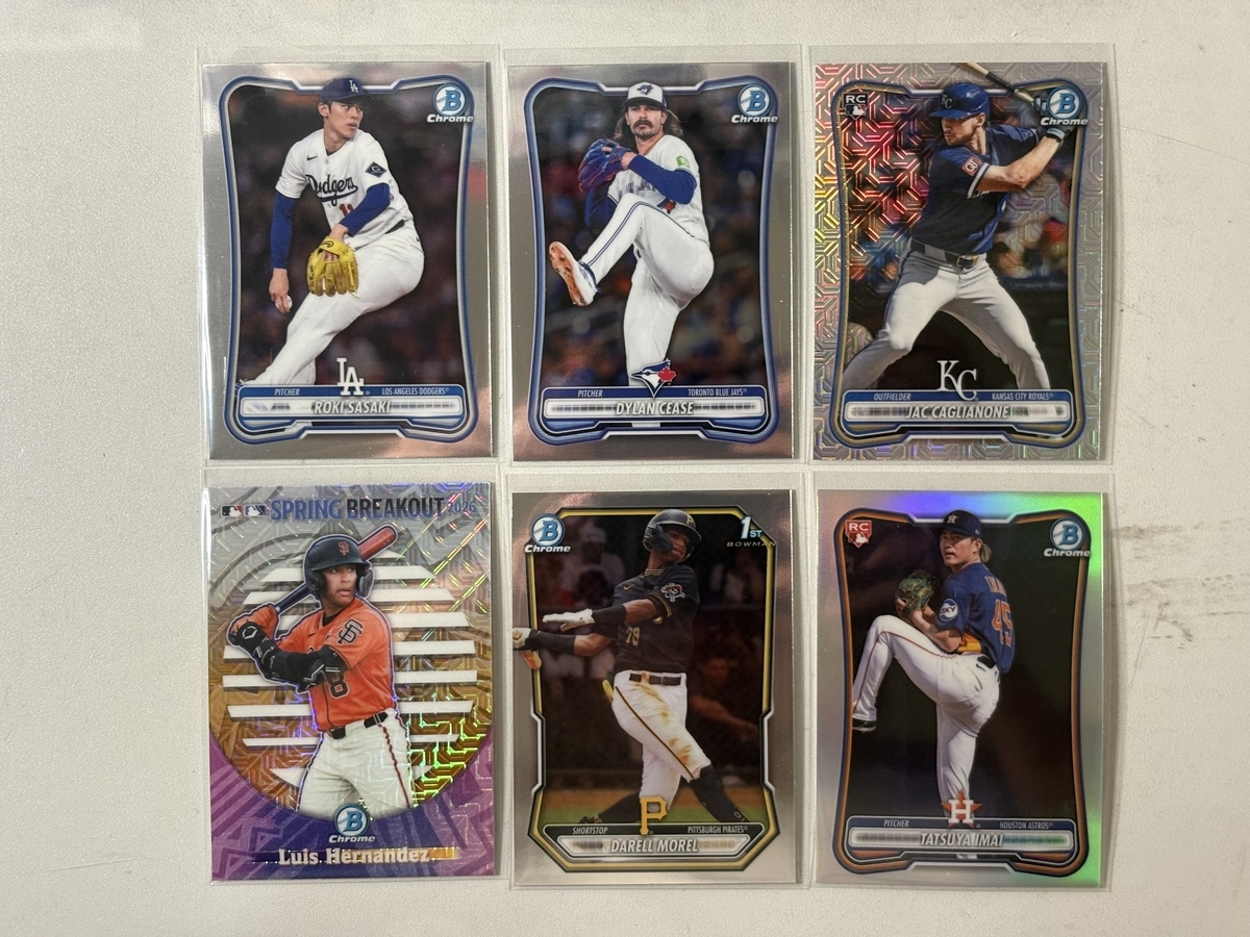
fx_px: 1878
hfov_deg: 36.8
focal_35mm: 52
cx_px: 625
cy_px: 468
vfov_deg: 28.0
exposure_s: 1/40
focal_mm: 5.96
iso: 125
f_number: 1.6
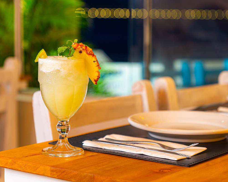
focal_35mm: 95
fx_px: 641
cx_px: 125
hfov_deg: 20.2
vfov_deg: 16.2
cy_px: 91
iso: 400
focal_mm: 56
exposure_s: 1/50
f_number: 2.8
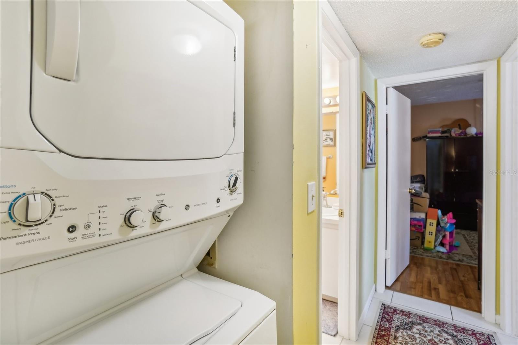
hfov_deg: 100.4
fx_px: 216
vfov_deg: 77.3
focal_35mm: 15
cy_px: 172
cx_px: 259
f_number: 4
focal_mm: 10
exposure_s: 1/30
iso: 400
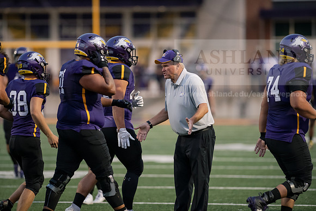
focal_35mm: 300
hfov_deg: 6.9
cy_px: 106
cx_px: 158
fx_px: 2634
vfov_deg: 4.6
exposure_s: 1/800
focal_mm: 300
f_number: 2.8
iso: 2500
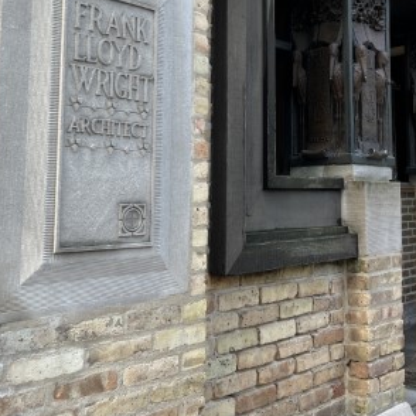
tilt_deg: +9.5
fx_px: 680
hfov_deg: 33.4
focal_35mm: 50
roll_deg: +1.2
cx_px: 310
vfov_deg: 33.5
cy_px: 113
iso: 50
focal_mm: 5.1
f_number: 1.6
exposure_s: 1/369
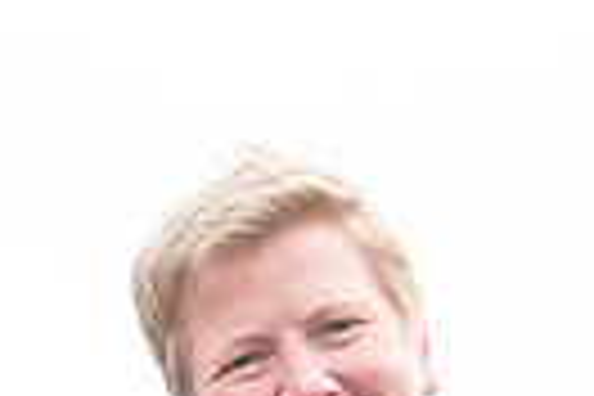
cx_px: 27
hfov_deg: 8.0
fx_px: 4207
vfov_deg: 5.3
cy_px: 864
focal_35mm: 255
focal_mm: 58
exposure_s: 1/125
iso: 200
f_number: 5
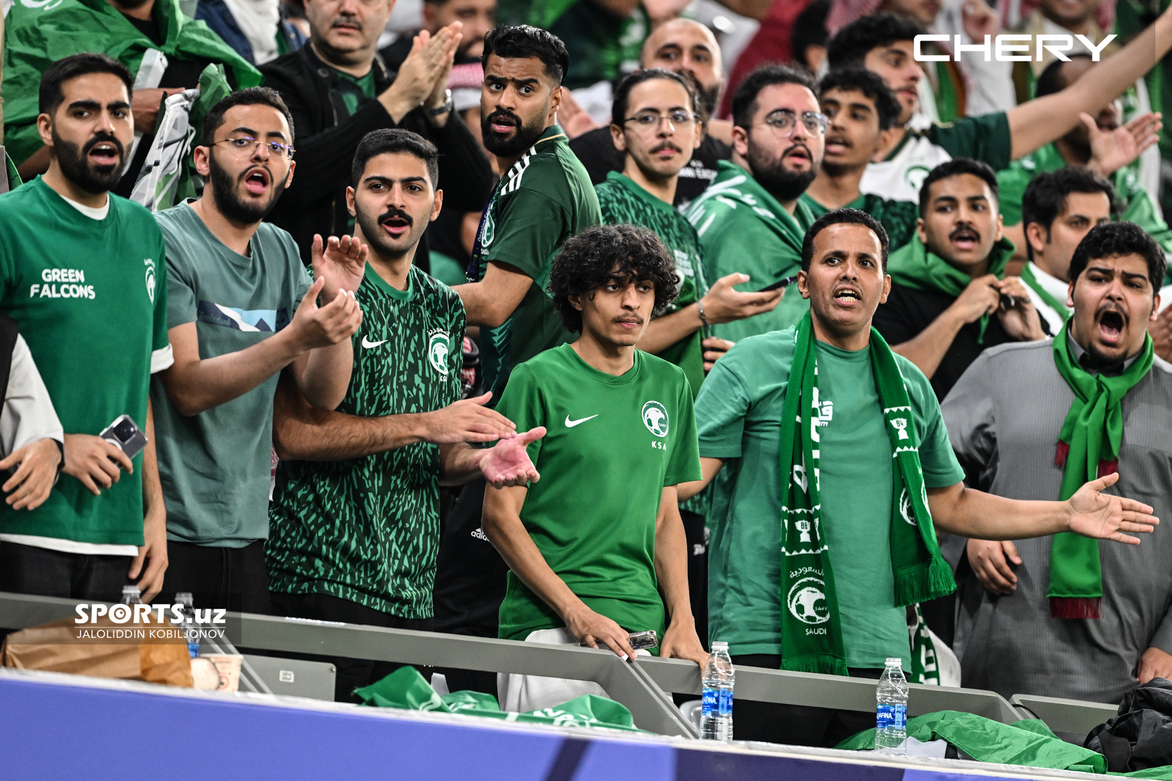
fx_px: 13020
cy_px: 390
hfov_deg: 5.2
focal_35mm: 400
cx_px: 586
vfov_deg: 3.4
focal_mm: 400
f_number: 2.8
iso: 1600
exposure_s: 1/1000
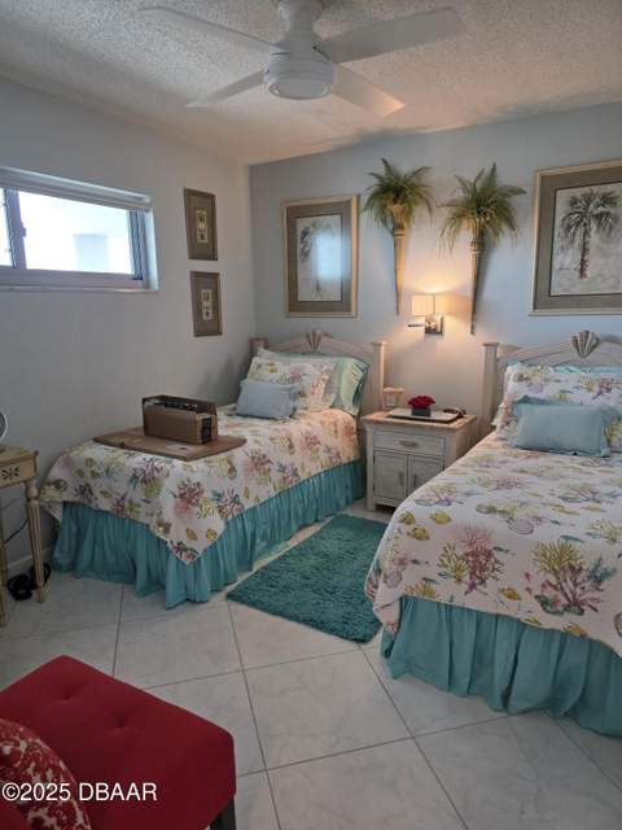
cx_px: 311
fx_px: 551
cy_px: 415
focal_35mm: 23
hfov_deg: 58.9
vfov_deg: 73.9
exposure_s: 1/120
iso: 200
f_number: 1.7
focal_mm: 6.3
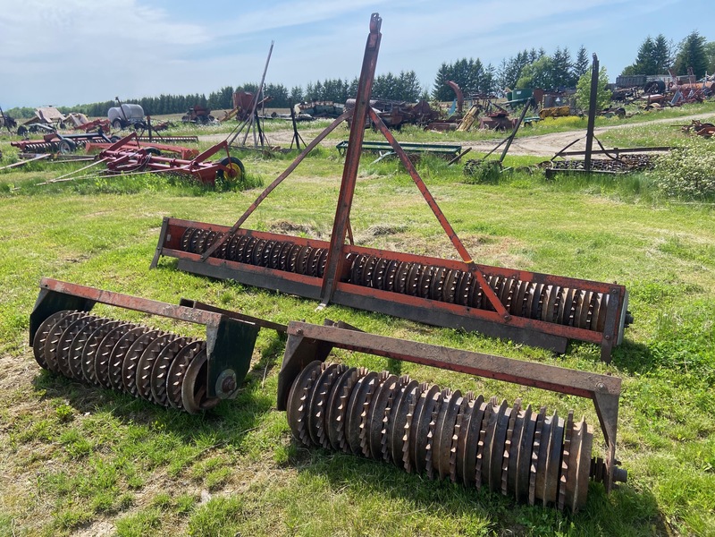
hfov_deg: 67.3
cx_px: 358
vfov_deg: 53.1
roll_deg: +3.6
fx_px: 537
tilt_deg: -16.5
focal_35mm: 26
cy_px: 268
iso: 32
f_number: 1.8
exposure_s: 1/1898
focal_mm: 4.25
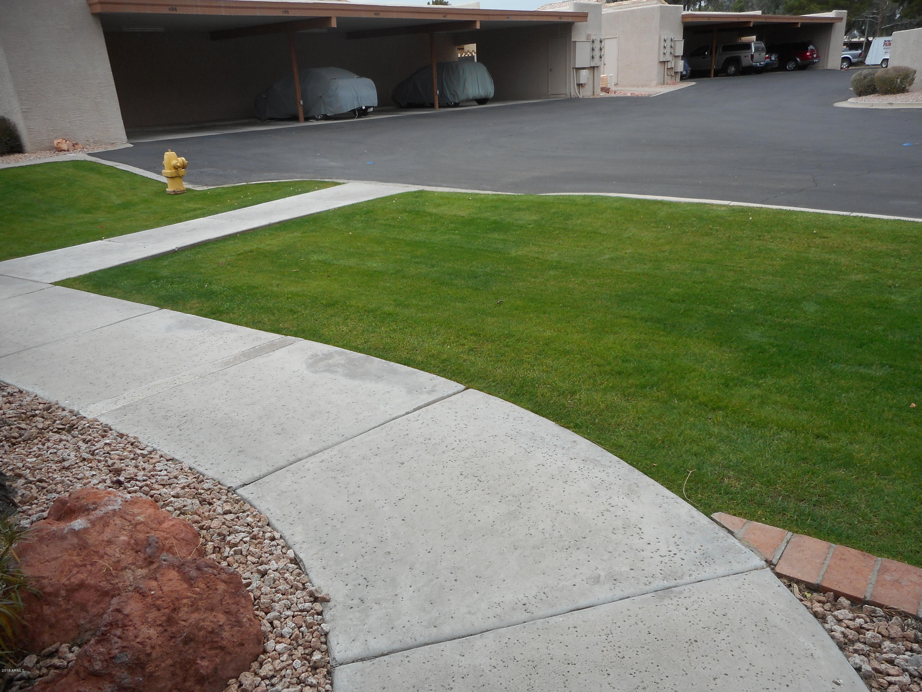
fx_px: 666
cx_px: 461
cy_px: 346
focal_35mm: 25
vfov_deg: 54.9
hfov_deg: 69.4
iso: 80
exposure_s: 1/125
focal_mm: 4.5
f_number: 3.7
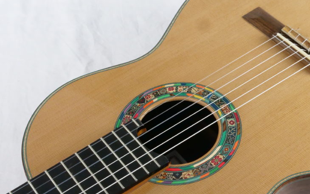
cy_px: 103
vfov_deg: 20.9
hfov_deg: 32.7
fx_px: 524
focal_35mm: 62
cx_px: 206
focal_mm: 20
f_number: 10
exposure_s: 1/60
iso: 2500
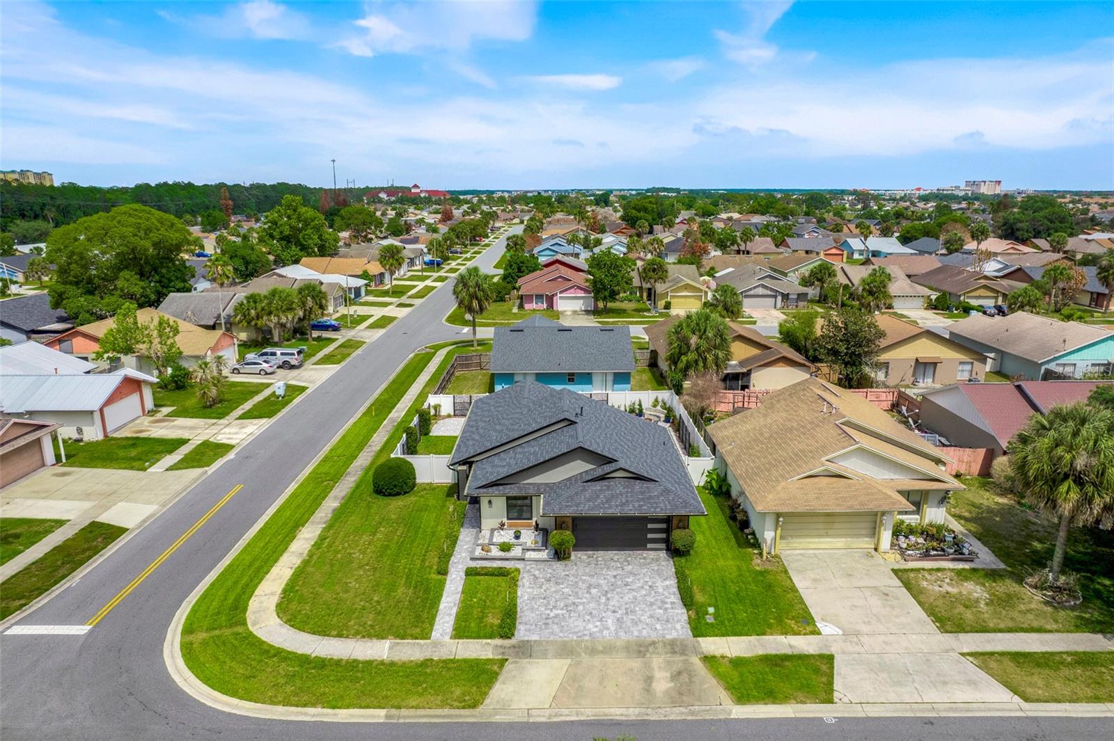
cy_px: 370
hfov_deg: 78.6
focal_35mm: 22
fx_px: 680
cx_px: 557
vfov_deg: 57.2
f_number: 2.8
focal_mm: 8.38
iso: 110
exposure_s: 1/500
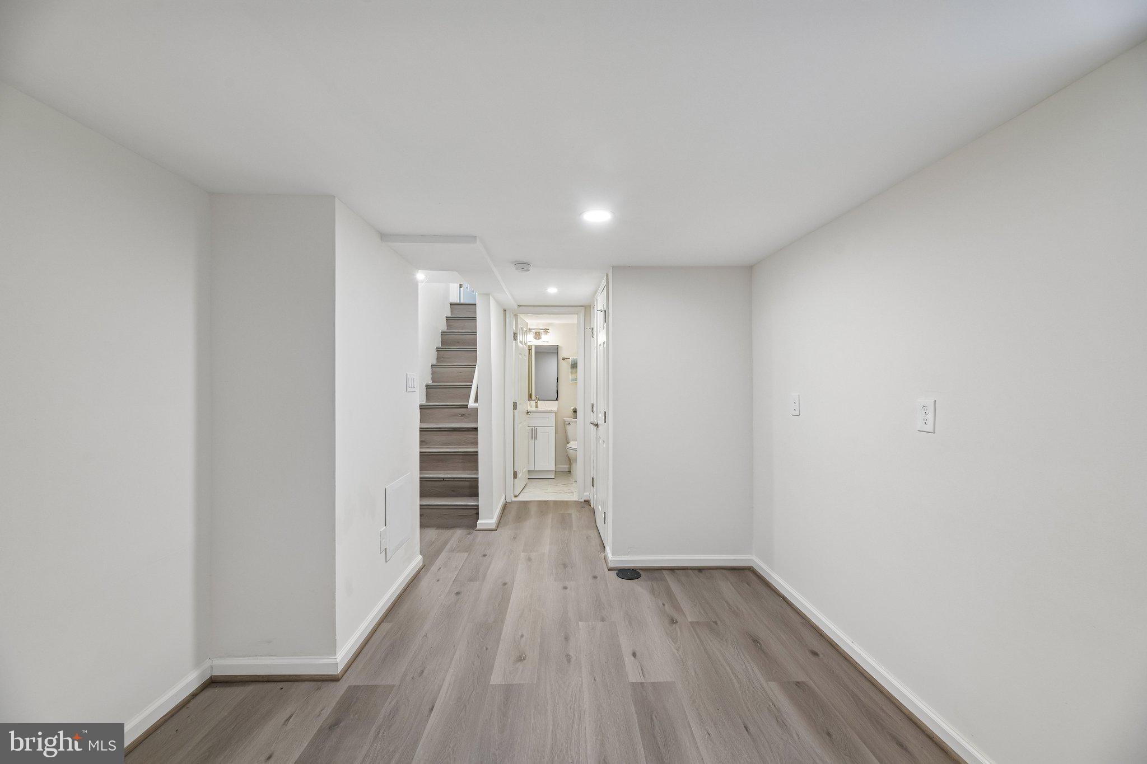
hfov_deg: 104.3
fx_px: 446
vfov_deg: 81.2
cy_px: 382
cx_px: 574
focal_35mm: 14
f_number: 8
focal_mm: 14
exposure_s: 1/15
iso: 400
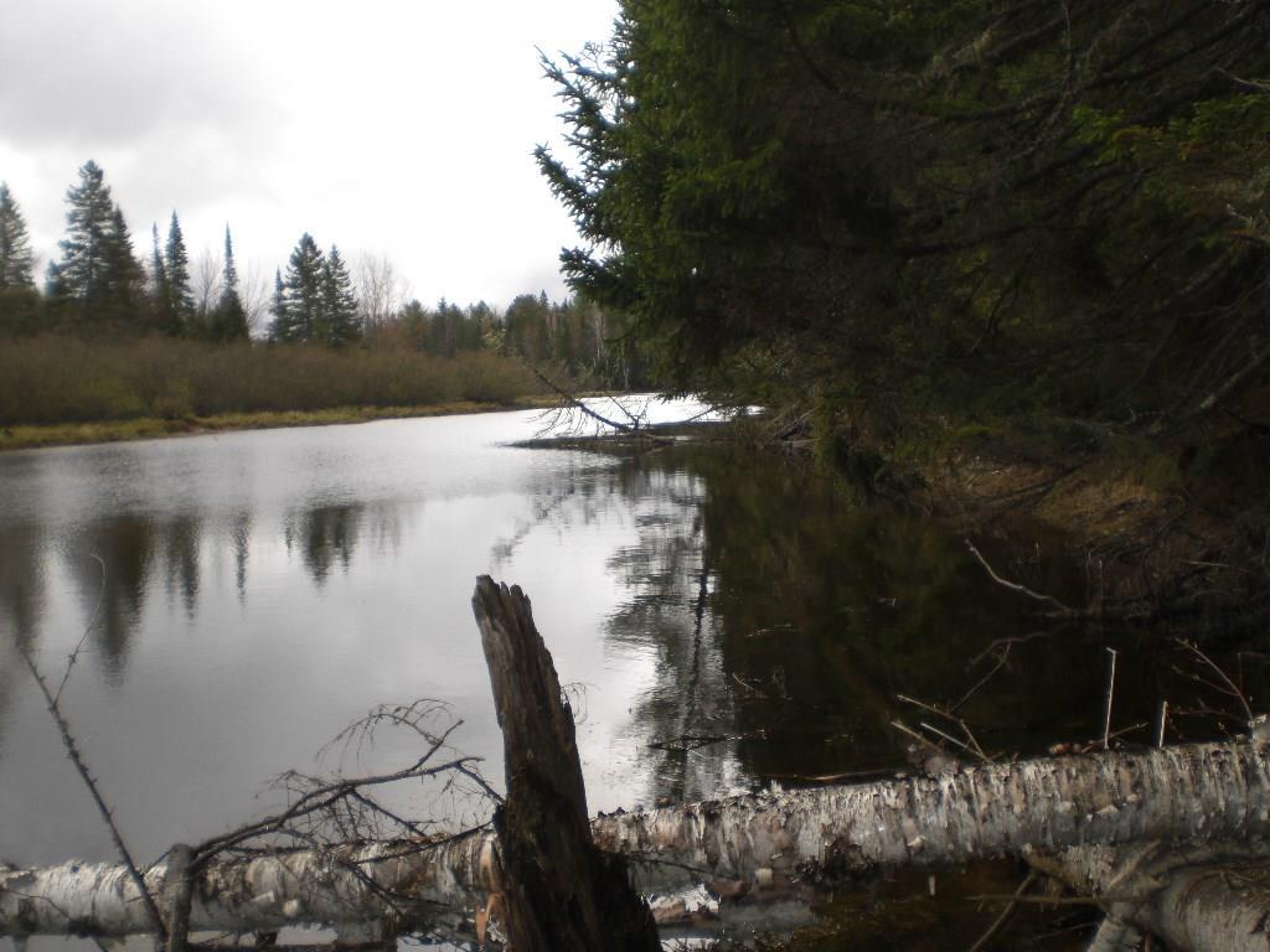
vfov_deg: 37.7
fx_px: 1394
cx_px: 635
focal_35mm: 38
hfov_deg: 49.0
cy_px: 476
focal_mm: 6.3
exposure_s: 1/320
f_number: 3.1
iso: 50
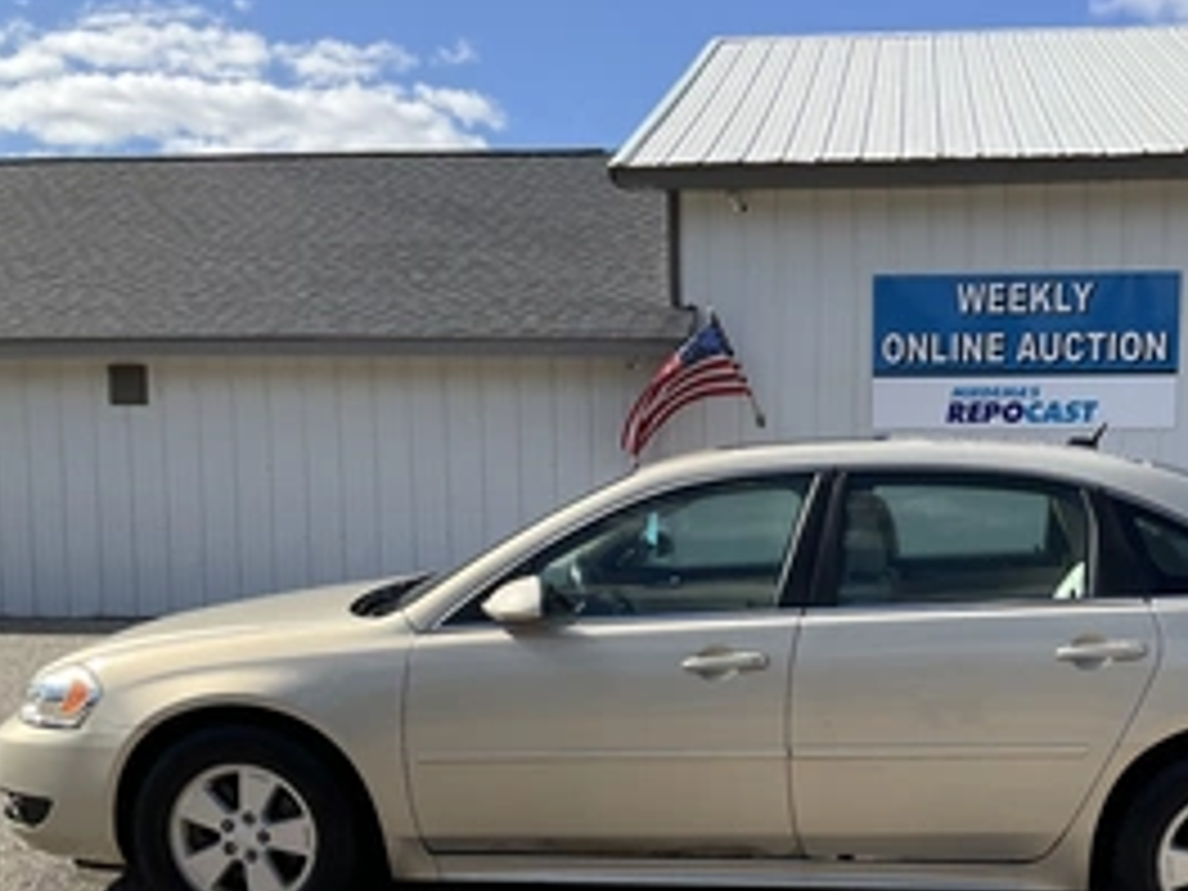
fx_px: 1510
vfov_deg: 32.3
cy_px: 666
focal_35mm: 44
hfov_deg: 42.4
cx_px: 783
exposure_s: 1/1342
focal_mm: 3
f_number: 1.8
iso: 25
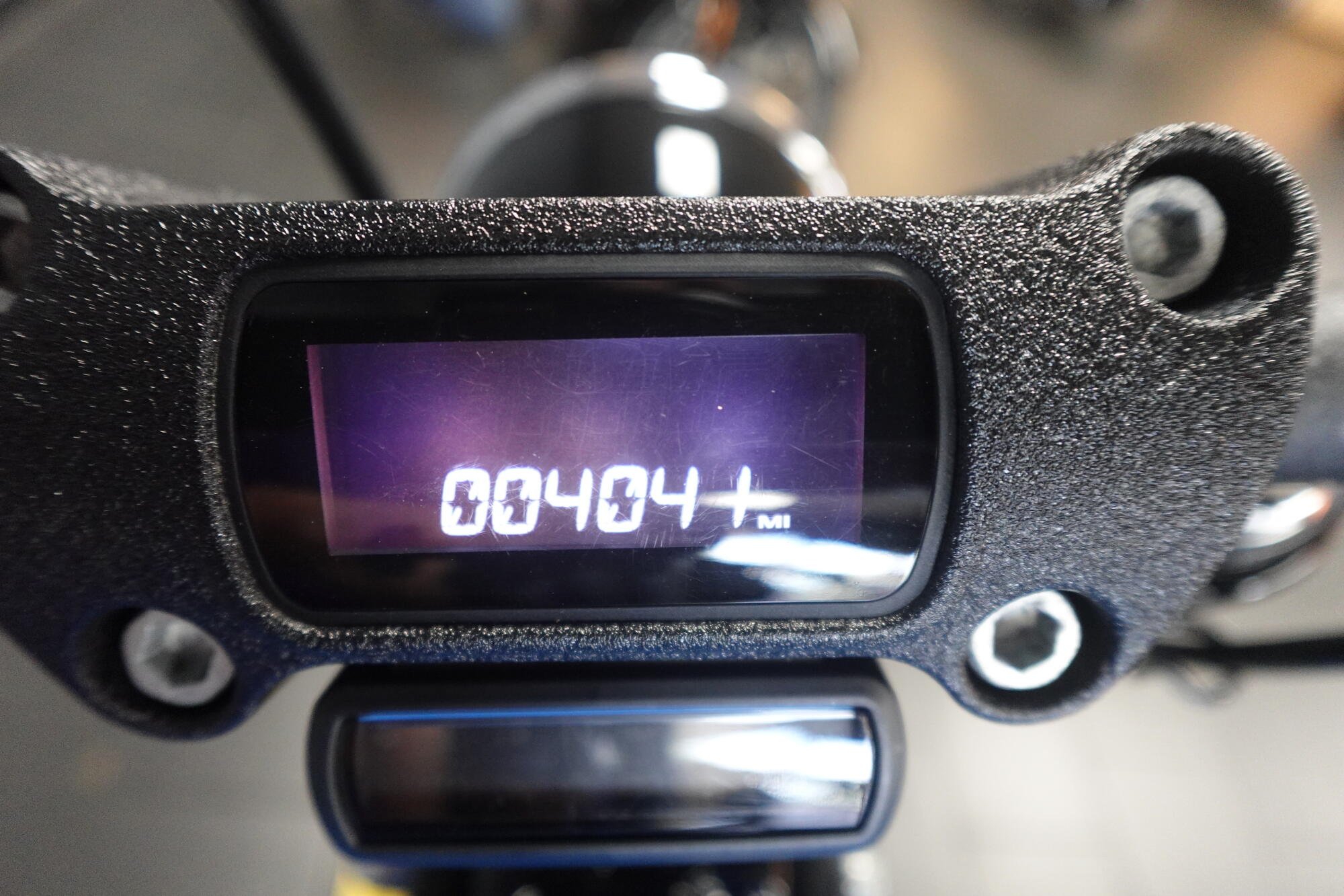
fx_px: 747
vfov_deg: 61.9
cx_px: 672
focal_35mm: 20
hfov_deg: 84.0
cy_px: 448
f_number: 2
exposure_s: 1/80
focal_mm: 7.6
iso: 1250
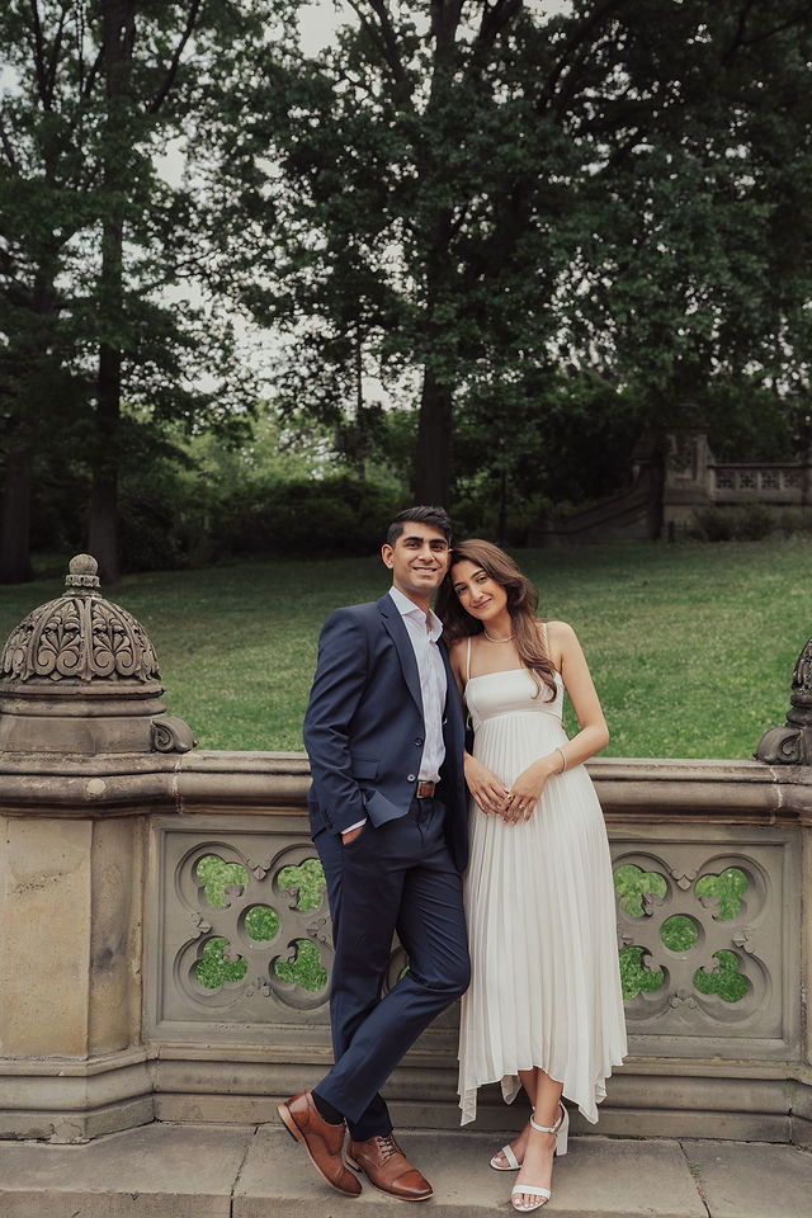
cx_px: 406
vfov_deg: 54.4
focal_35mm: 35
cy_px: 609
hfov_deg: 37.9
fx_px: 1184
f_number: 3.2
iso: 500
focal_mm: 35
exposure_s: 1/2000
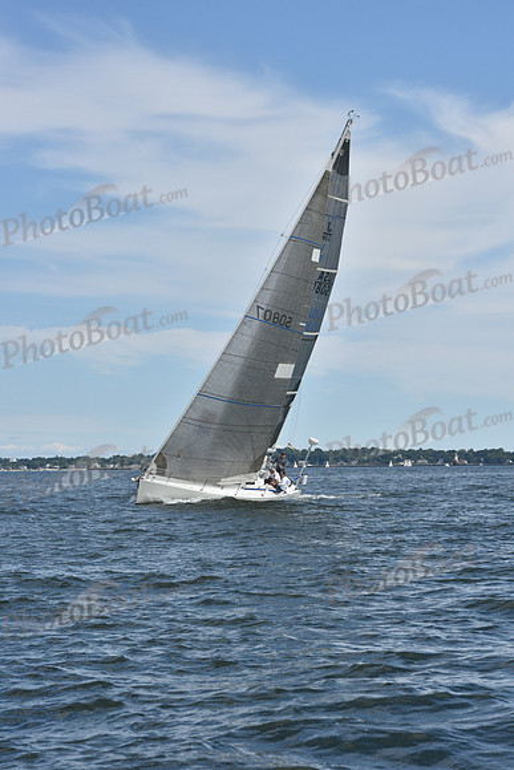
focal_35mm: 95
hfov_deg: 14.4
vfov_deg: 21.5
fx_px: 2033
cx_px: 257
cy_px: 385
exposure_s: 1/1000
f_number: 10
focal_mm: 95
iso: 320
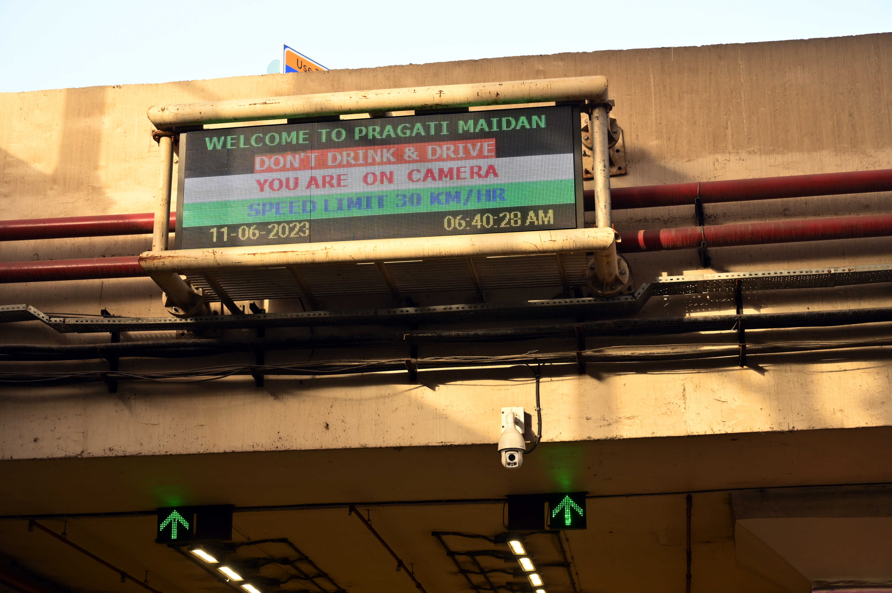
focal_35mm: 65
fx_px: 1609
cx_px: 446
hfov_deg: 31.0
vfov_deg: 20.9
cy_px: 296
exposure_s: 1/200
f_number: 6.3
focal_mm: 65
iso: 320
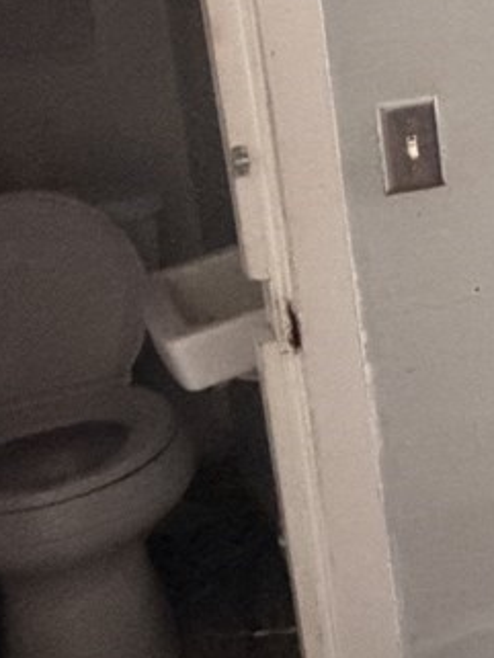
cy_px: 76
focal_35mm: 67
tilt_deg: -13.2
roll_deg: +0.4
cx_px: 1039
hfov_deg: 16.0
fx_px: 1274
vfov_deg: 28.0
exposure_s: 1/47
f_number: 2.2
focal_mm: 2.22
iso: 1250
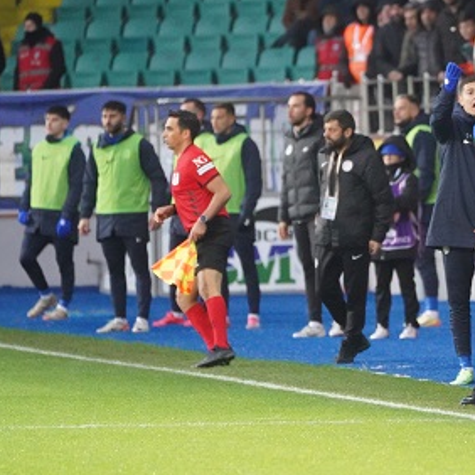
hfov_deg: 2.4
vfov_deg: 2.4
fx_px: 11224
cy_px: 232
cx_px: 463
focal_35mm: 723
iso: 12800
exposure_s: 1/500
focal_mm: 400
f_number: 5.6
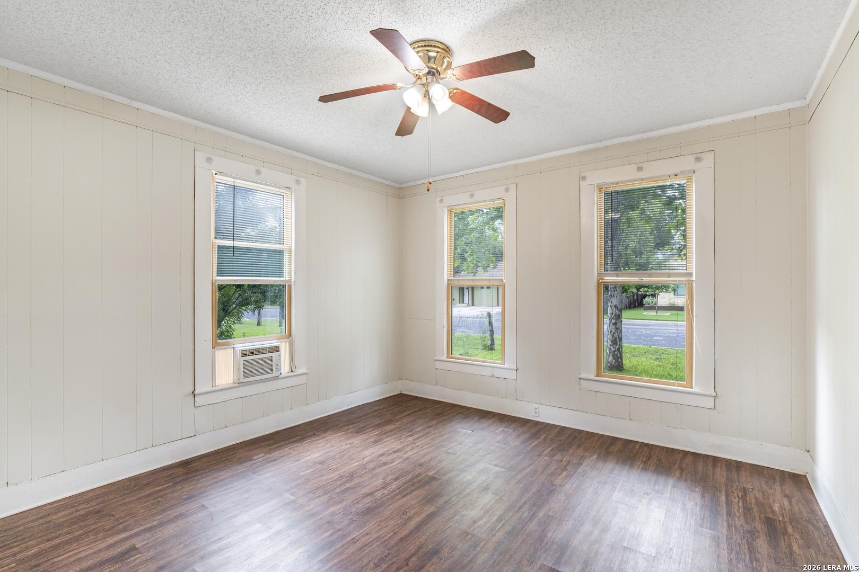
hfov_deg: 100.4
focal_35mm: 15
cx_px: 430
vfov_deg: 77.3
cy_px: 286
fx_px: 358
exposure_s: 1/60
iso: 250
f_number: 4
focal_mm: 10
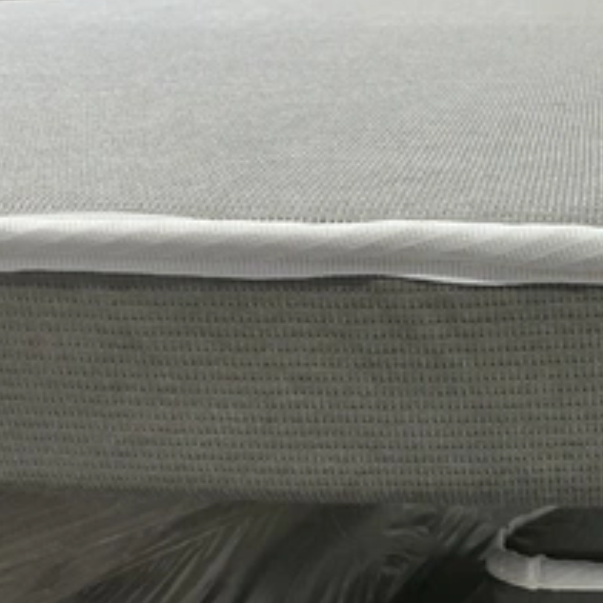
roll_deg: +10.0
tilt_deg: -11.1
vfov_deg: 36.0
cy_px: 349
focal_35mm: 47
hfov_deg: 33.8
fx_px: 926
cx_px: 563
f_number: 1.8
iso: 125
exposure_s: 1/60
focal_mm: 3
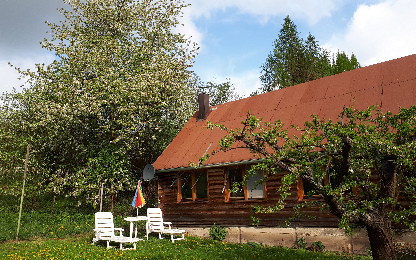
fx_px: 329
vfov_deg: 43.0
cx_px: 209
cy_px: 105
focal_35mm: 29
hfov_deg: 64.6
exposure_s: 1/700
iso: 40
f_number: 1.9
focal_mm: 3.6
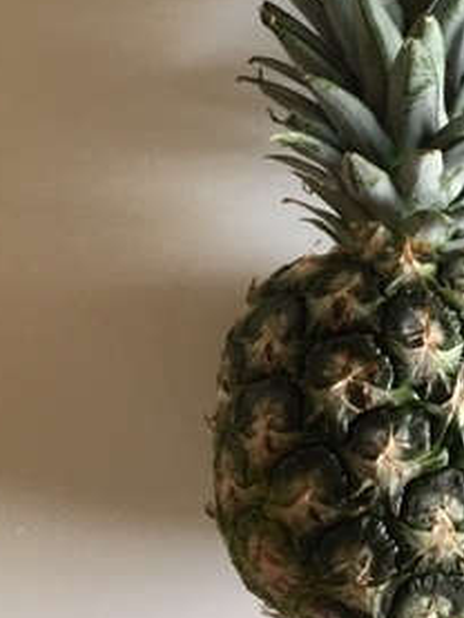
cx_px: 395
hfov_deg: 21.6
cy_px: 201
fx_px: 1197
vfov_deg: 28.7
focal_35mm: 67
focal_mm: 4.15
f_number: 2.2
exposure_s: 1/30
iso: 40
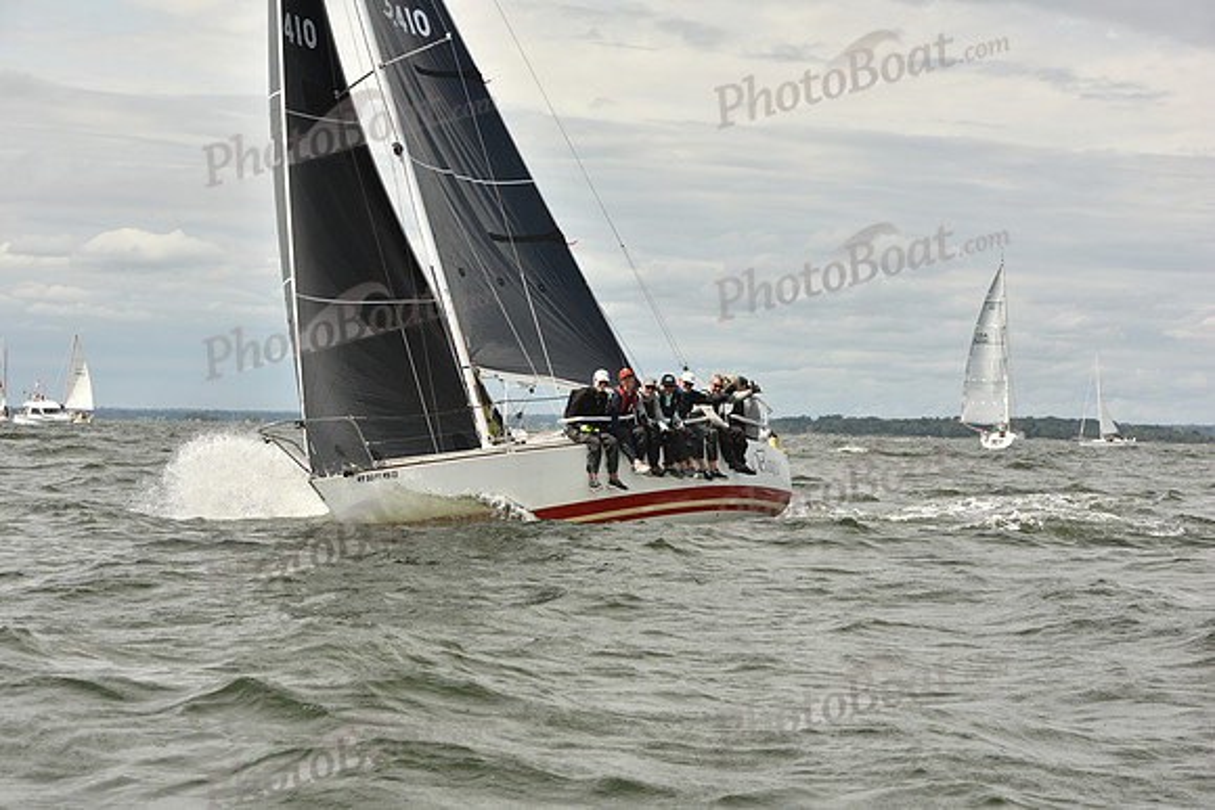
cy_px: 405
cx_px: 608
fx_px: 3376
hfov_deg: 20.4
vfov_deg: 13.7
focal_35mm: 100
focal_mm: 100
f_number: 9
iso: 250
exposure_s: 1/800
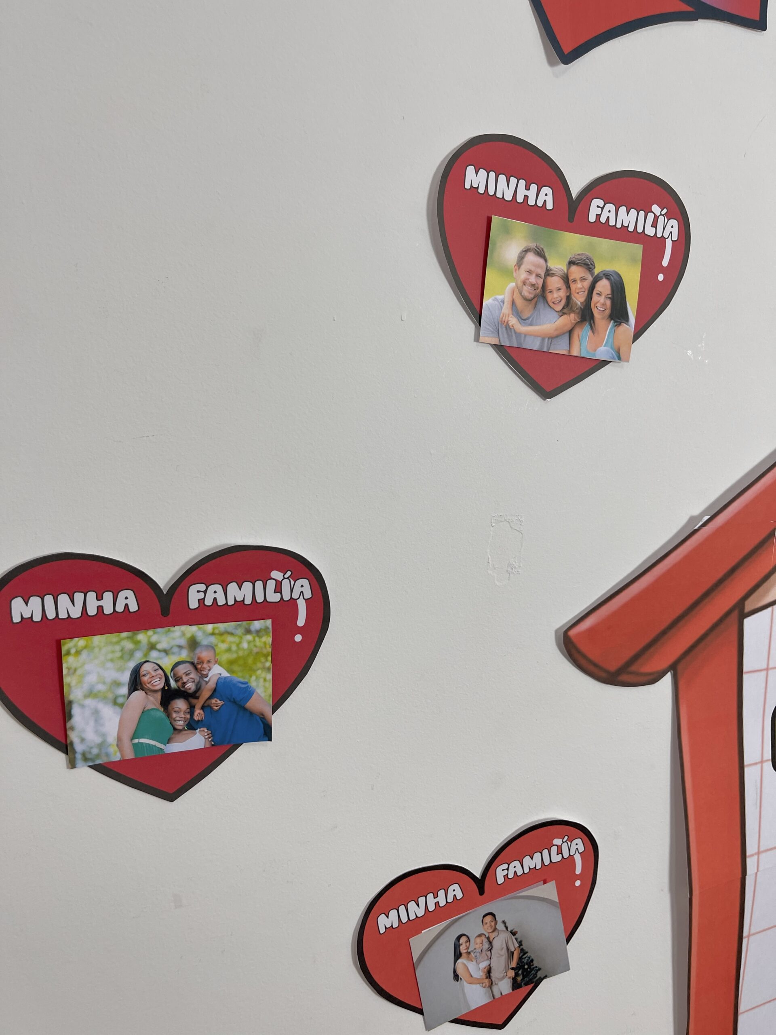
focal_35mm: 25
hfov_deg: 54.9
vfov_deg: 69.4
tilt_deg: -8.4
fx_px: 747
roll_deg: -0.5
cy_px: 518
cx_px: 388
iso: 50
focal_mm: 5.1
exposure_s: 1/120
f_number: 1.6
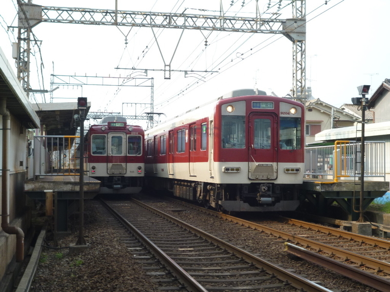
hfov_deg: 34.3
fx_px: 631
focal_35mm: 56
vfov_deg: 26.1
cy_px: 146
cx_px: 195
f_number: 4.4
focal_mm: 10
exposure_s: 1/160
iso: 100
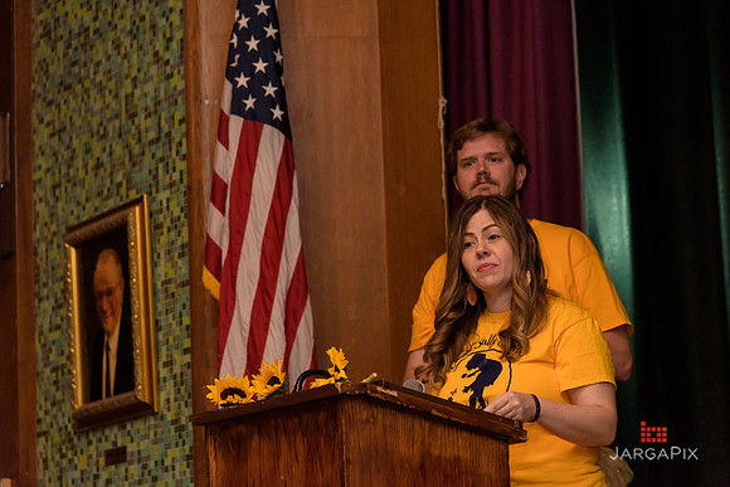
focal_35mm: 120
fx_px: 2434
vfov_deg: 11.4
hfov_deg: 17.1
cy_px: 244
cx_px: 365
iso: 2000
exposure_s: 1/125
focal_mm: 120
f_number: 4
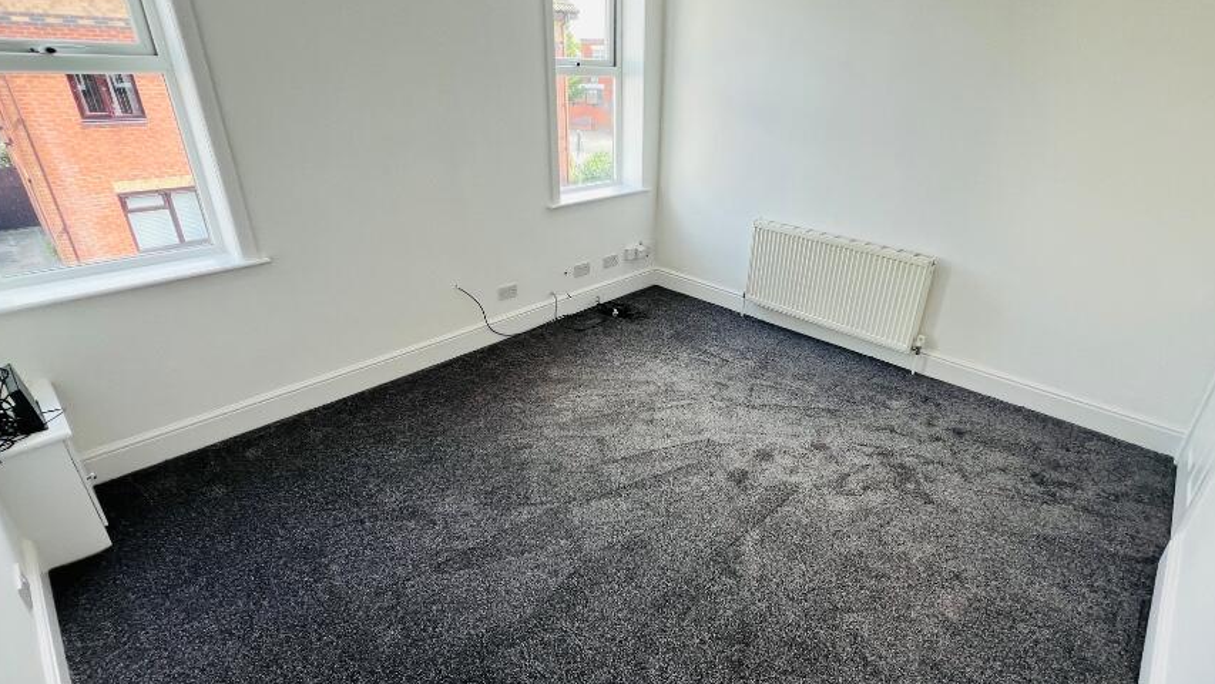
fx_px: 548
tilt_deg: -24.7
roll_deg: -1.3
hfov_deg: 95.8
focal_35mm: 17
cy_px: 335
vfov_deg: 63.9
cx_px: 644
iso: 64
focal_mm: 1.57
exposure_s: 1/99
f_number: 1.8
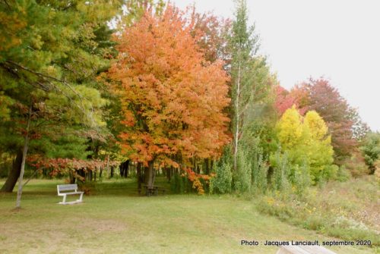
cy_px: 127
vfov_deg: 40.1
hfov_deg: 57.2
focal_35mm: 33
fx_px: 349
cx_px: 190
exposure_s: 1/8
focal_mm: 22
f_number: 14
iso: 100
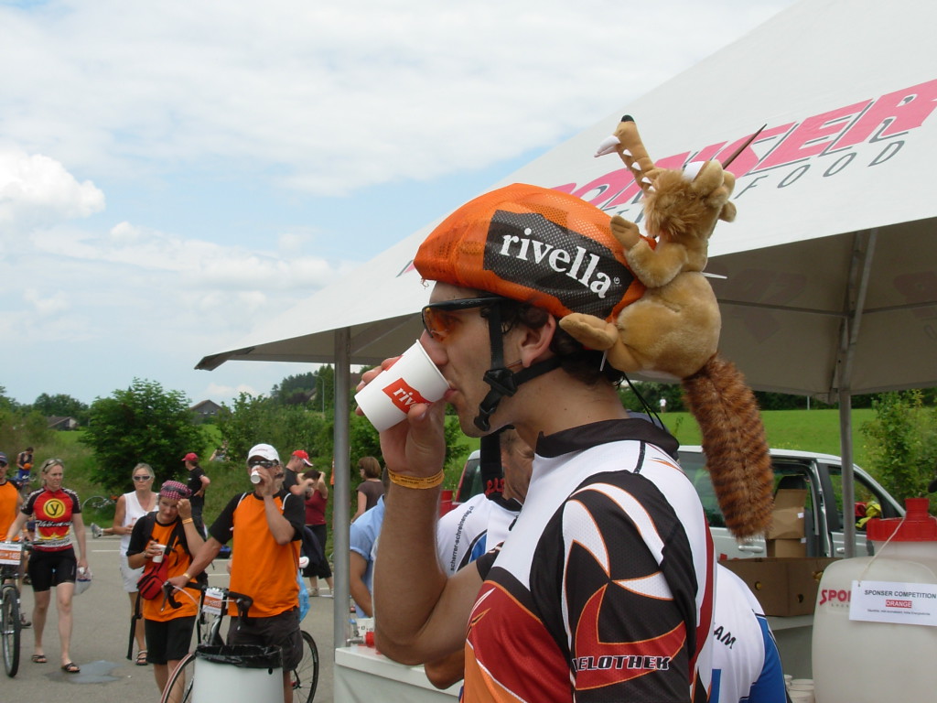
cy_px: 352
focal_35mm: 45
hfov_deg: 42.1
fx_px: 1218
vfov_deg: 32.2
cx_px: 468
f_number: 5.3
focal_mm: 7.5
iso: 50
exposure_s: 1/406
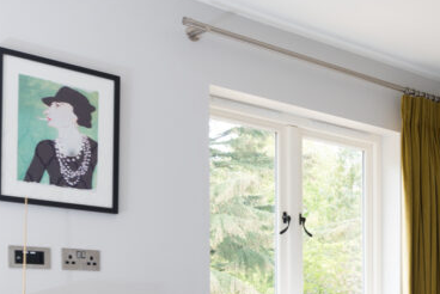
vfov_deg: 20.0
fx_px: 795
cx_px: 556
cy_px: 323
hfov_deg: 26.7
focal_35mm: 65
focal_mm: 23
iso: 200
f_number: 9
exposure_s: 1/13
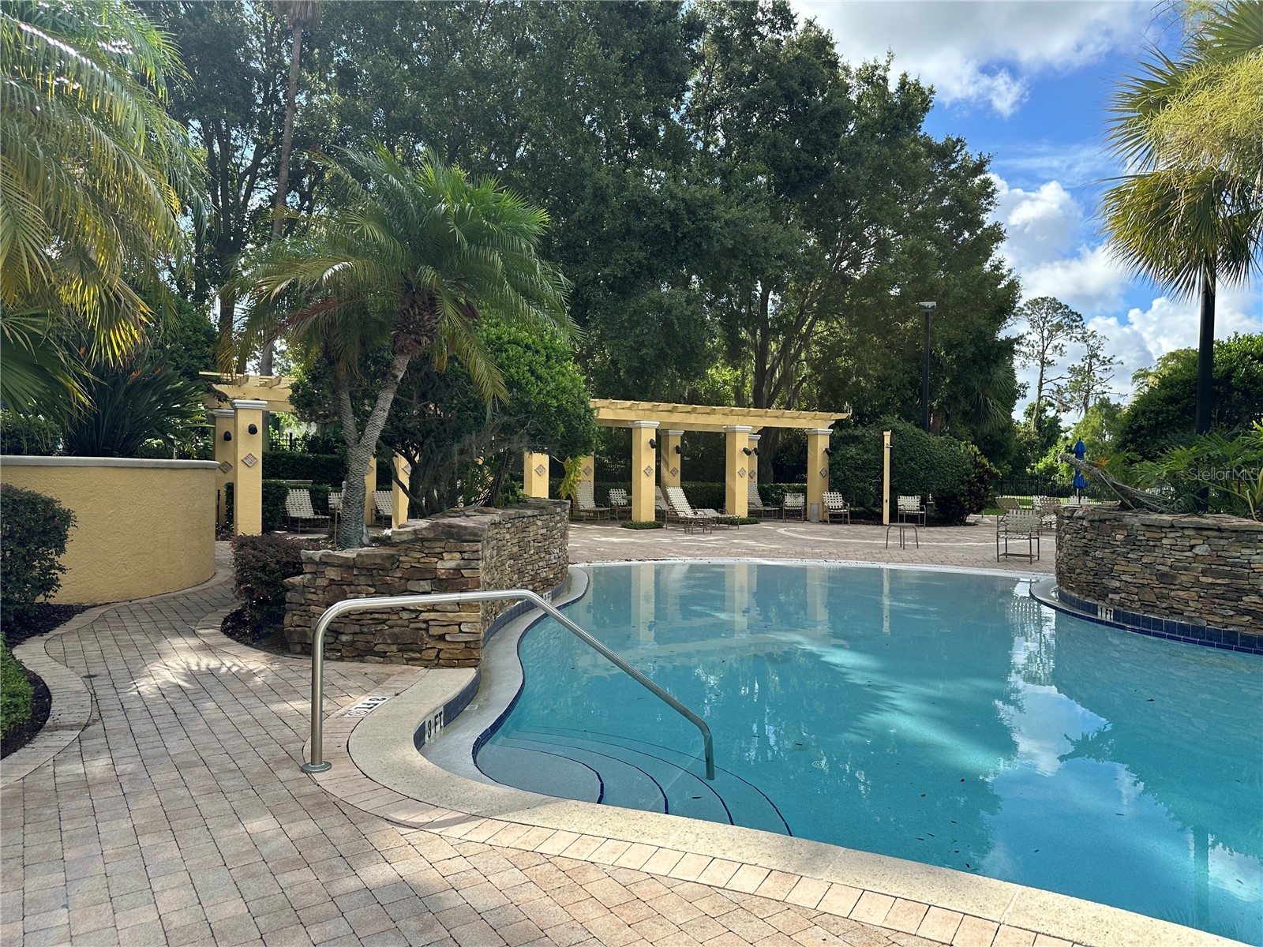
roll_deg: -0.8
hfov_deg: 71.6
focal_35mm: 24
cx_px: 632
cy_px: 474
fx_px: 876
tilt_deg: -0.3
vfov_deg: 56.8
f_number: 1.78
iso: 80
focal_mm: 6.86
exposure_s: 1/2110
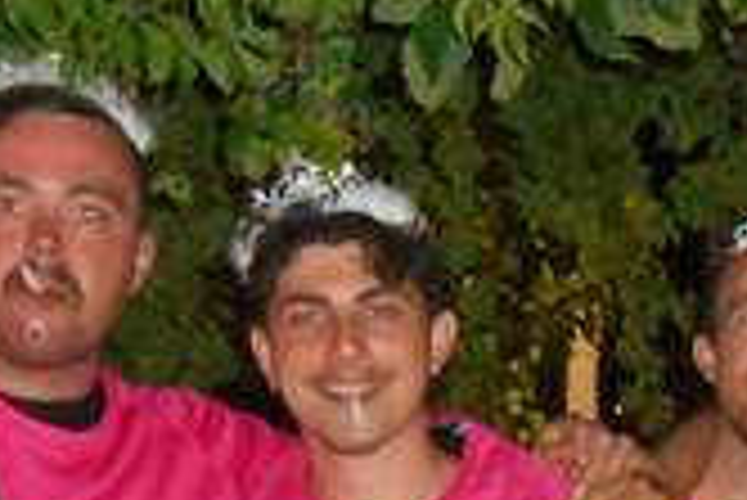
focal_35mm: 117
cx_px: 878
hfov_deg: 16.8
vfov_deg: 11.4
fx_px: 2430
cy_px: 703
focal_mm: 4.7
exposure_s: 1/25
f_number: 3.4
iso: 640
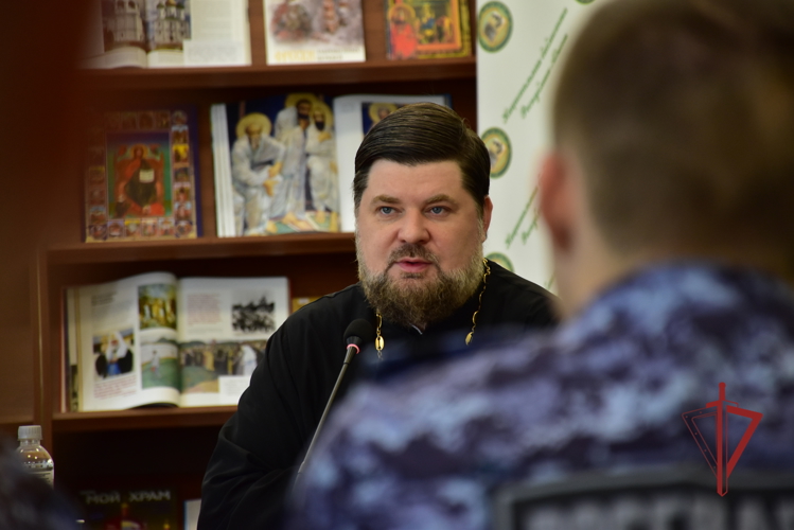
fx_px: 4633
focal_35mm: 210
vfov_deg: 6.5
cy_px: 265
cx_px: 397
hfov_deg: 9.8
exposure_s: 1/60
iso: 800
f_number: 5.6
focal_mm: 140
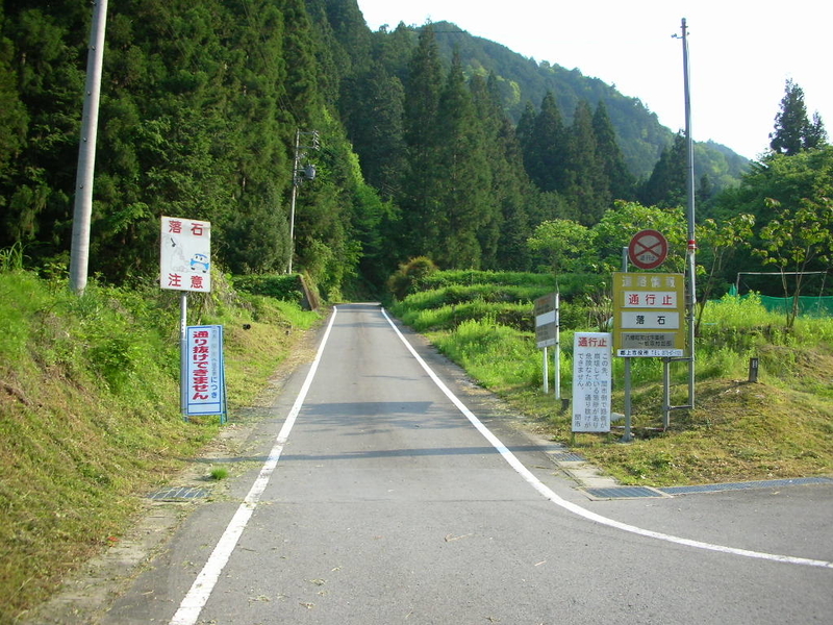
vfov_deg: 40.7
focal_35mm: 35
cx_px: 416
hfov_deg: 52.6
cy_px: 312
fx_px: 842
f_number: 8.5
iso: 50
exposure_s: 1/35.4
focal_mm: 5.8
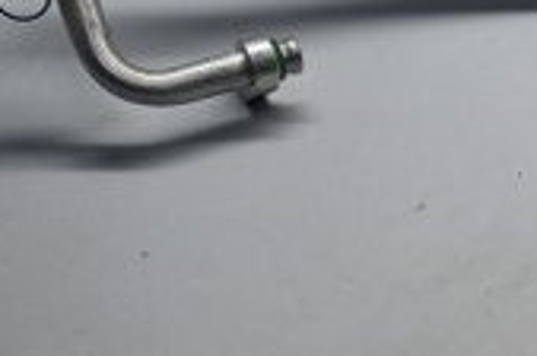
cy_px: -6
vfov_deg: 8.5
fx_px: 2382
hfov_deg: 12.2
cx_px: 848
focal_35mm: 160
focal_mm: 30
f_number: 4.8
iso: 400
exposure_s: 1/200
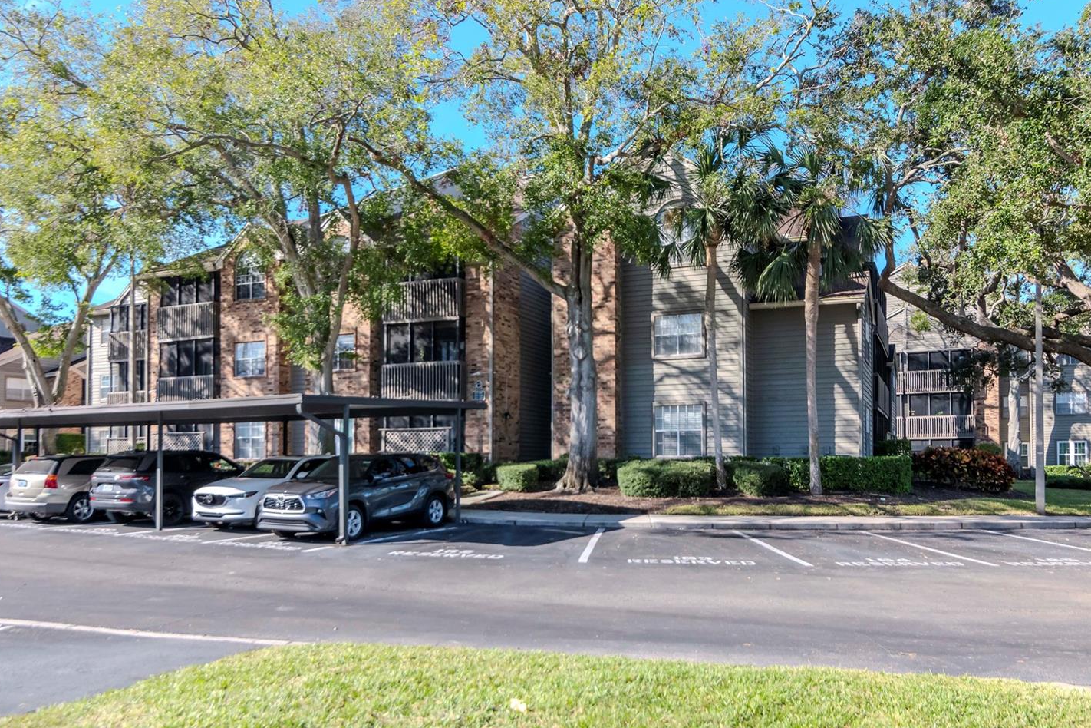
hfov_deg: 67.4
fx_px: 818
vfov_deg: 47.9
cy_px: 364
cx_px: 553
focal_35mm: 27
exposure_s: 1/1250
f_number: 7.1
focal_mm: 16
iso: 640
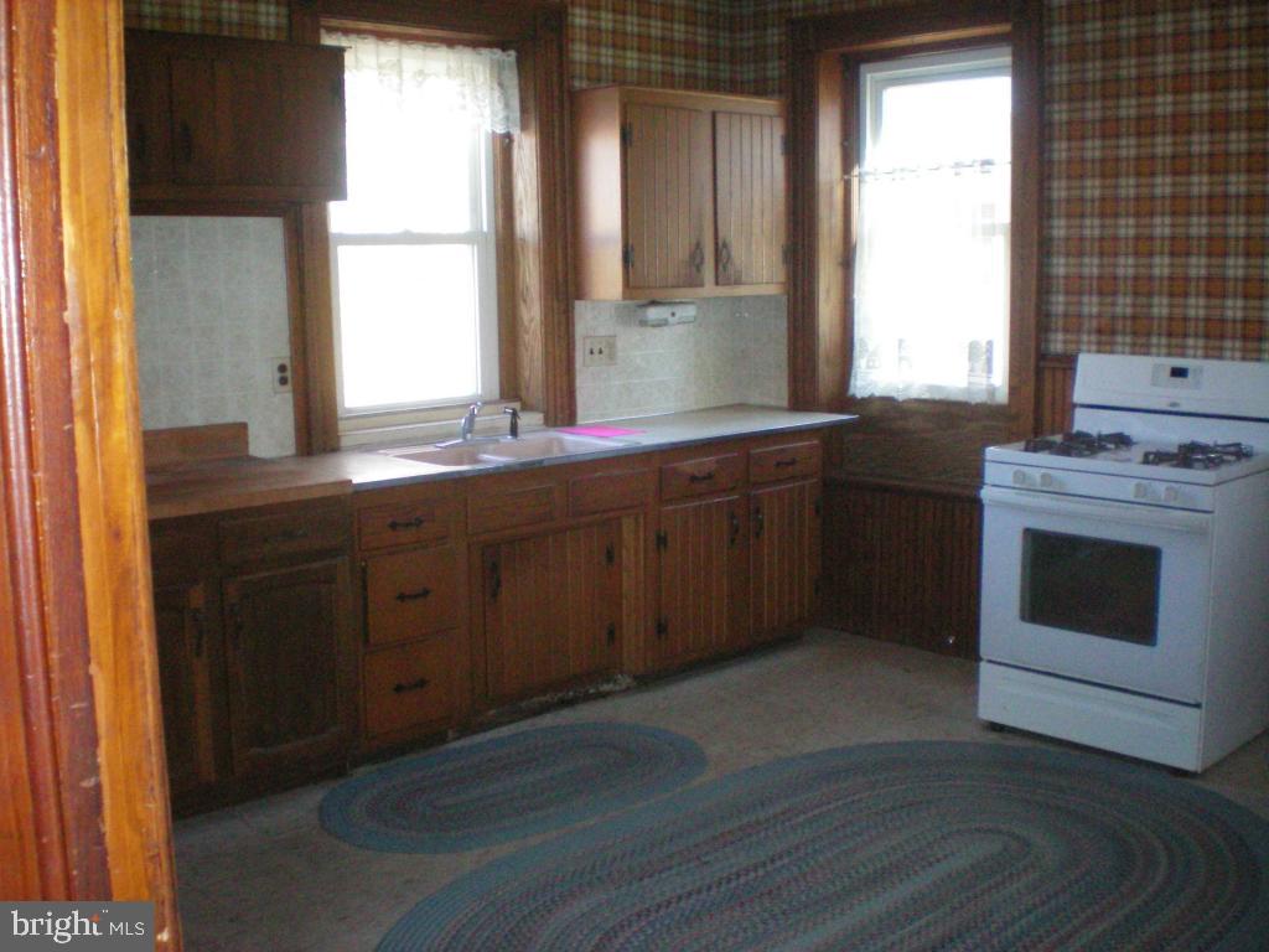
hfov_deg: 49.0
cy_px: 476
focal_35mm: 38
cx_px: 634
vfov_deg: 37.7
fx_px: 1393
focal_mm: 6.3
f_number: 3.1
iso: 400
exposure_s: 1/60
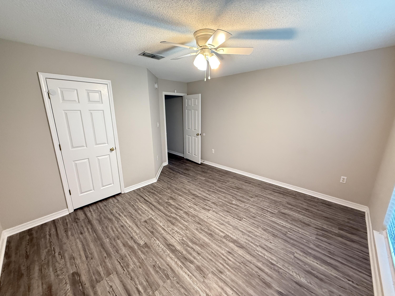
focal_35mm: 14
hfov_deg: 102.1
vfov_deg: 85.7
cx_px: 198
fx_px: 160
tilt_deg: -12.7
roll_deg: +0.2
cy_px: 148
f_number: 2.2
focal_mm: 2.22
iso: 640
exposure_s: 1/60
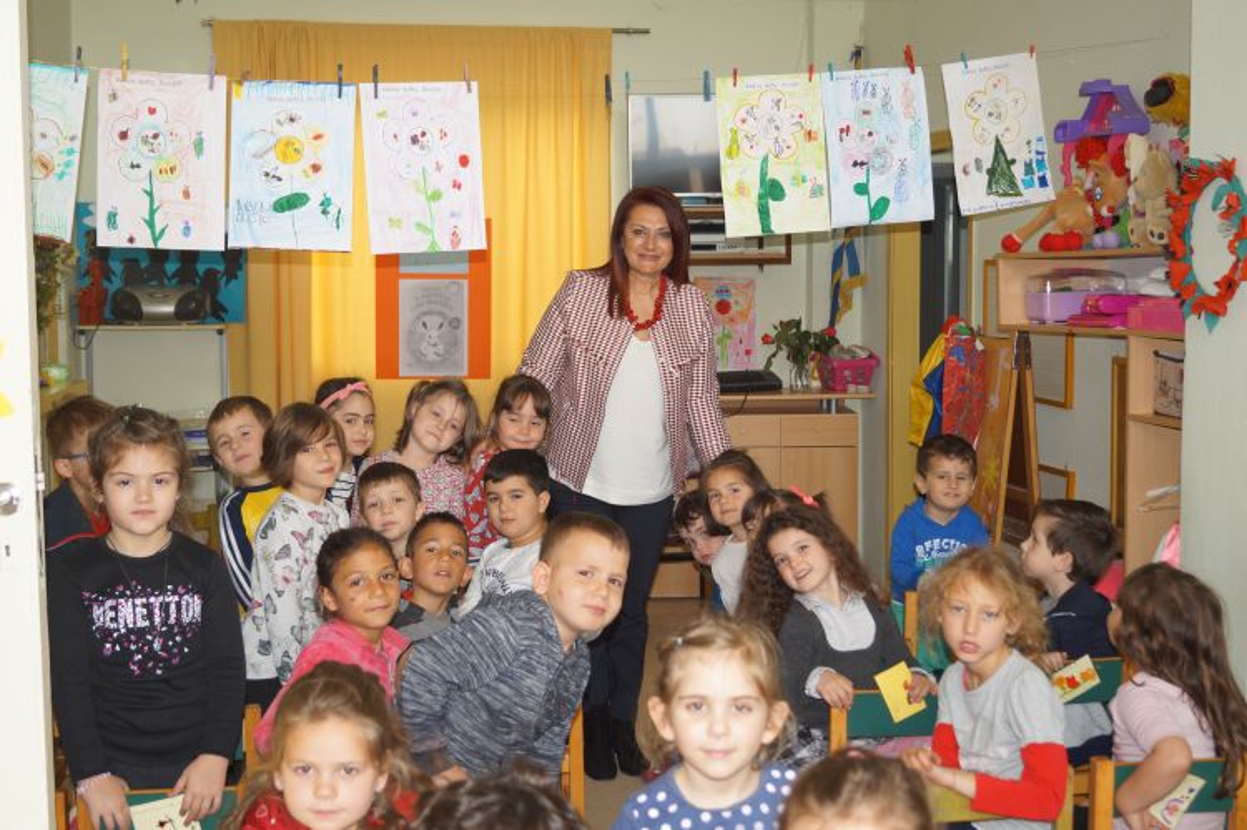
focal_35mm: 45
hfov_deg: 43.6
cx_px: 624
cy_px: 415
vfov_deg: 29.8
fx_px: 1558
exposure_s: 1/160
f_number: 4.5
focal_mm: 30
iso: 320
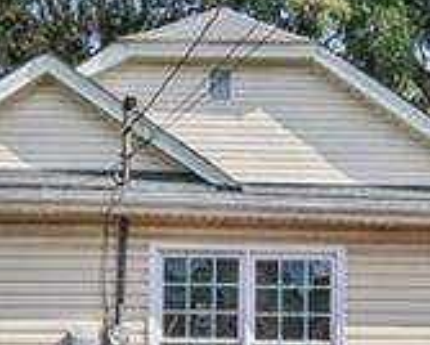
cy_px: 364
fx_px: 1172
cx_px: 245
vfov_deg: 16.3
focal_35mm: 92
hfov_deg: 20.8
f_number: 8
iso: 200
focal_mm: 16
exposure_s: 1/800
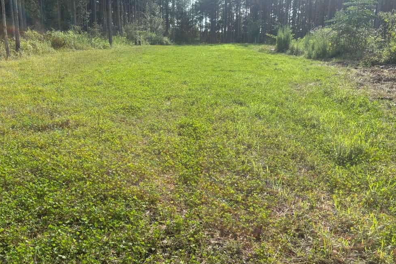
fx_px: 418
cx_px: 166
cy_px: 155
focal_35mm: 38
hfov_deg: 50.5
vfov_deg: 35.0
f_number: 1.6
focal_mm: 6
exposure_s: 1/1458
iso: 50
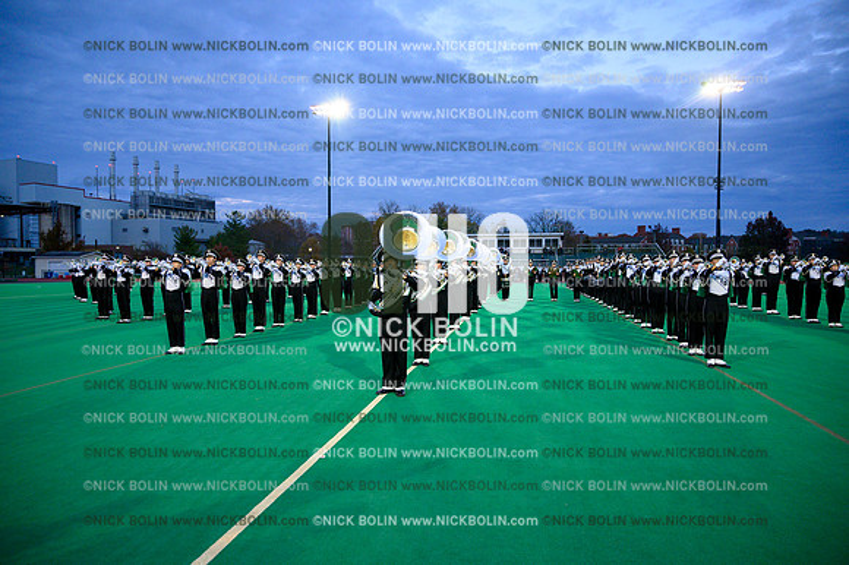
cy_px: 282
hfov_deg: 73.8
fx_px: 566
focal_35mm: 24
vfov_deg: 53.1
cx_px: 424
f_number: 4
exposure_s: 1/500
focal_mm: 24
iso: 2500
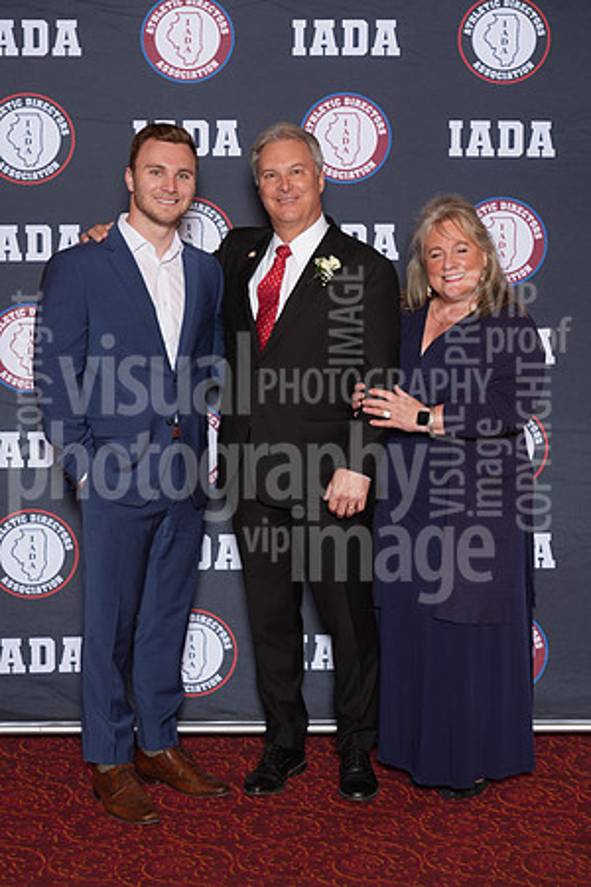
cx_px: 296
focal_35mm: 60
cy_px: 444
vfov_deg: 33.4
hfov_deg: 22.6
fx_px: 1477
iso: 640
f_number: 8
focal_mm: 60
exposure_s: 1/125
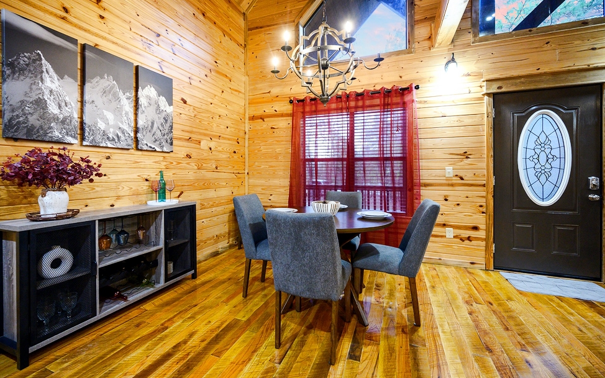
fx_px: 247
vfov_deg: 74.8
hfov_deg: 101.4
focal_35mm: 15
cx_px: 290
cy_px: 182
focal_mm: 14
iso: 1250
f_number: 4
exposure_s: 1/40
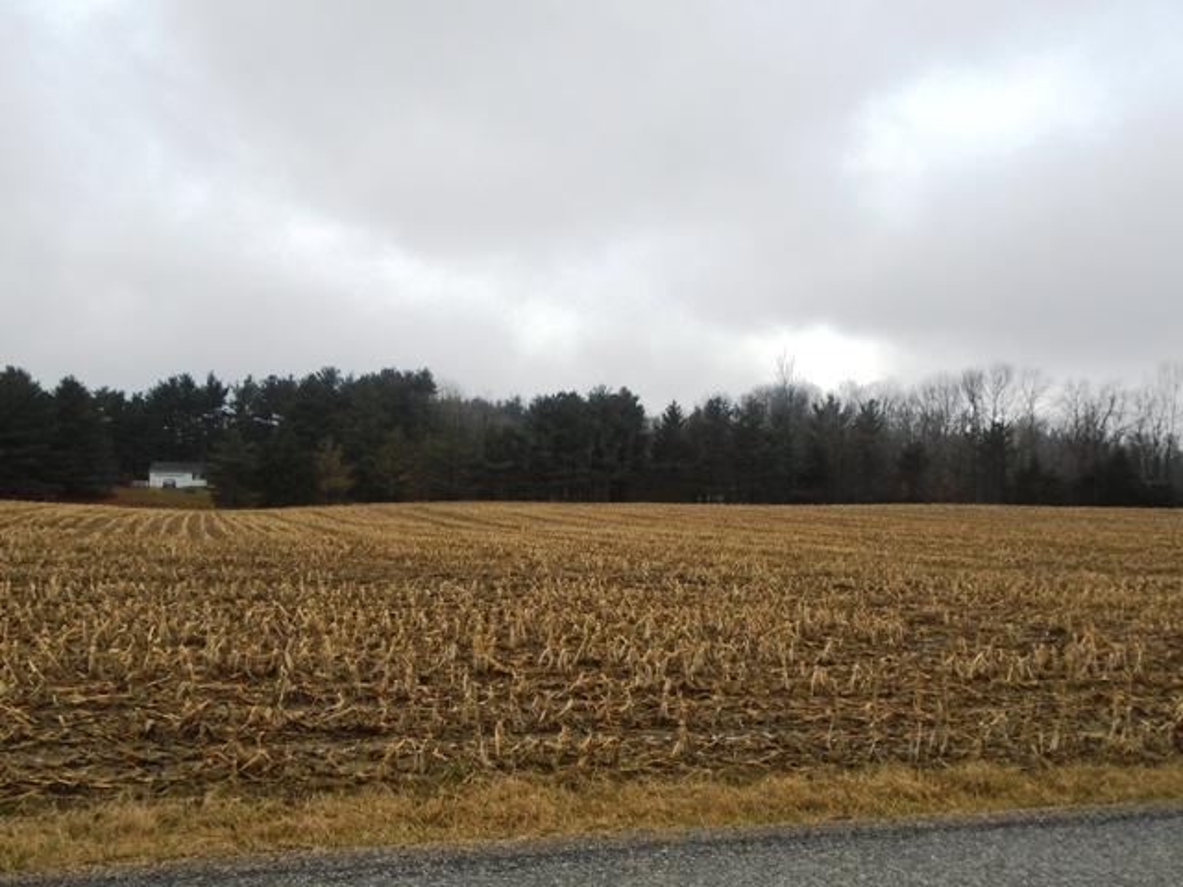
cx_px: 592
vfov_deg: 39.7
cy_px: 444
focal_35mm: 36
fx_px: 1230
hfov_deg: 51.4
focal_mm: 6.4
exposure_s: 1/500
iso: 100
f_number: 3.8
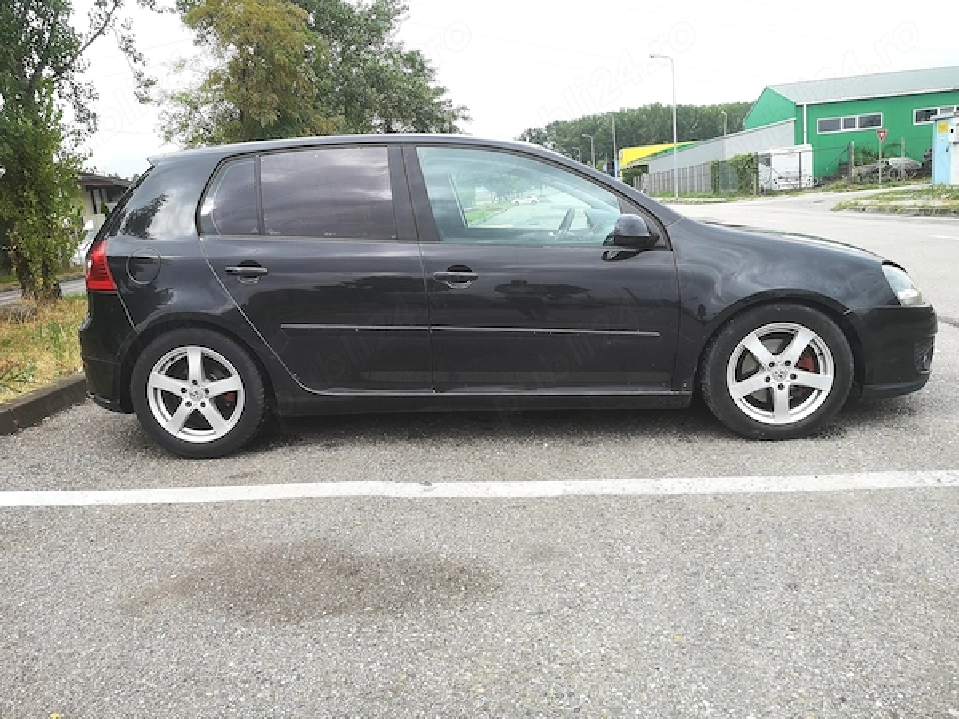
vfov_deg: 51.4
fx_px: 748
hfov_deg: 65.3
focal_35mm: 27
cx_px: 480
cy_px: 360
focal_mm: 5.58
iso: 50
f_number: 1.8
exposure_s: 1/898
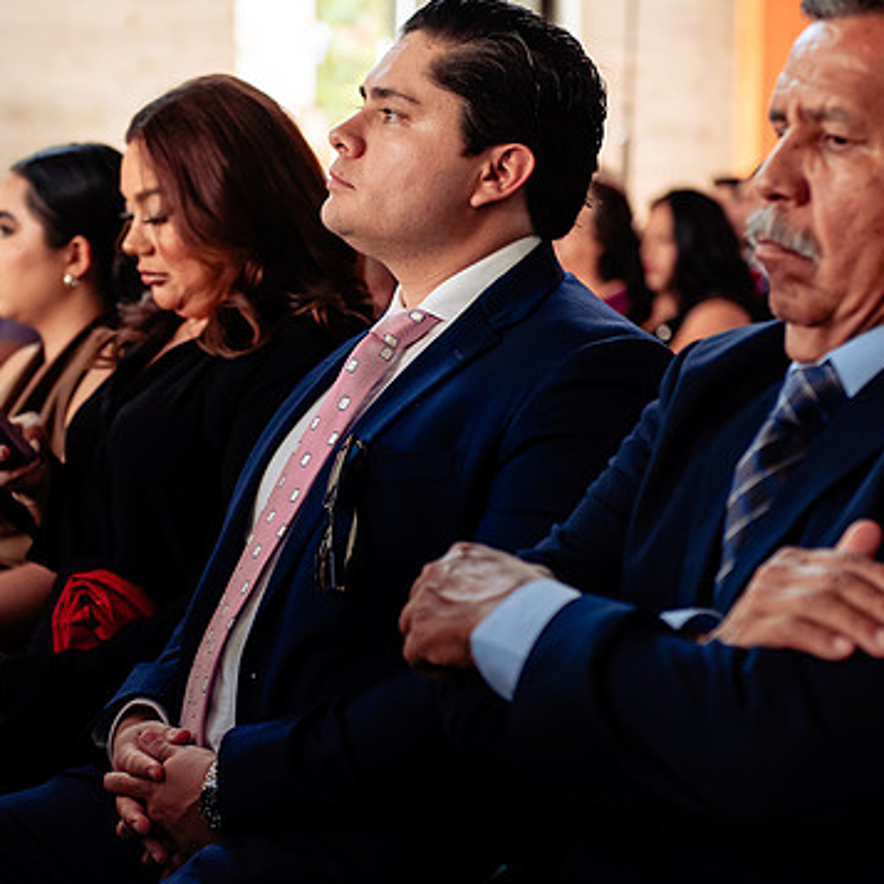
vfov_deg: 16.9
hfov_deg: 16.9
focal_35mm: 103
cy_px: 462
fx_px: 2976
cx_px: 369
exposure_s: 1/250
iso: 800
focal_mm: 70
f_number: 3.2
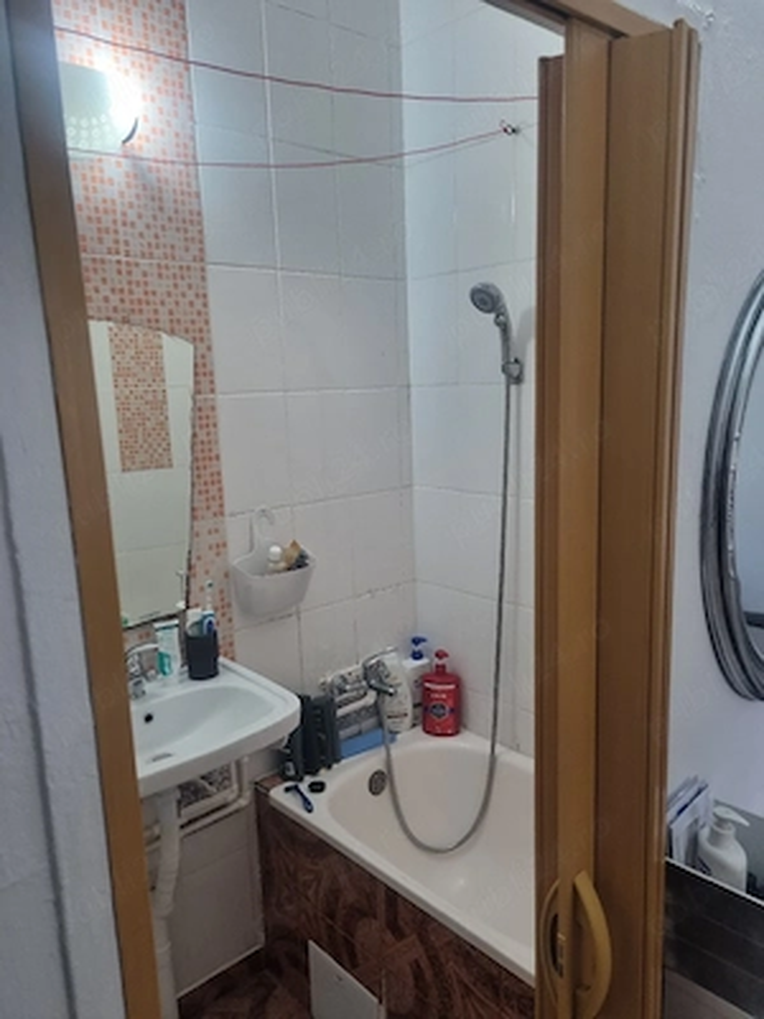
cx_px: 382
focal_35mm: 26
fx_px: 765
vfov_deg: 67.3
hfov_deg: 53.1
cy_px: 510
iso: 125
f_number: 1.8
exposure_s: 1/100
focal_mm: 5.4
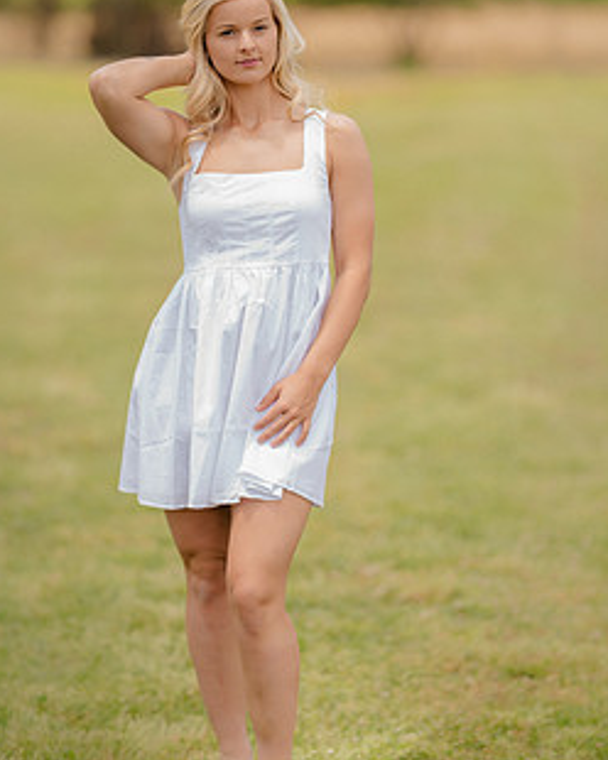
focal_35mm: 143
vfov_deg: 13.5
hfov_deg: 10.8
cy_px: 341
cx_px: 295
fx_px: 3217
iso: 200
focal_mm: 105
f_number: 1.4
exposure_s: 1/2500
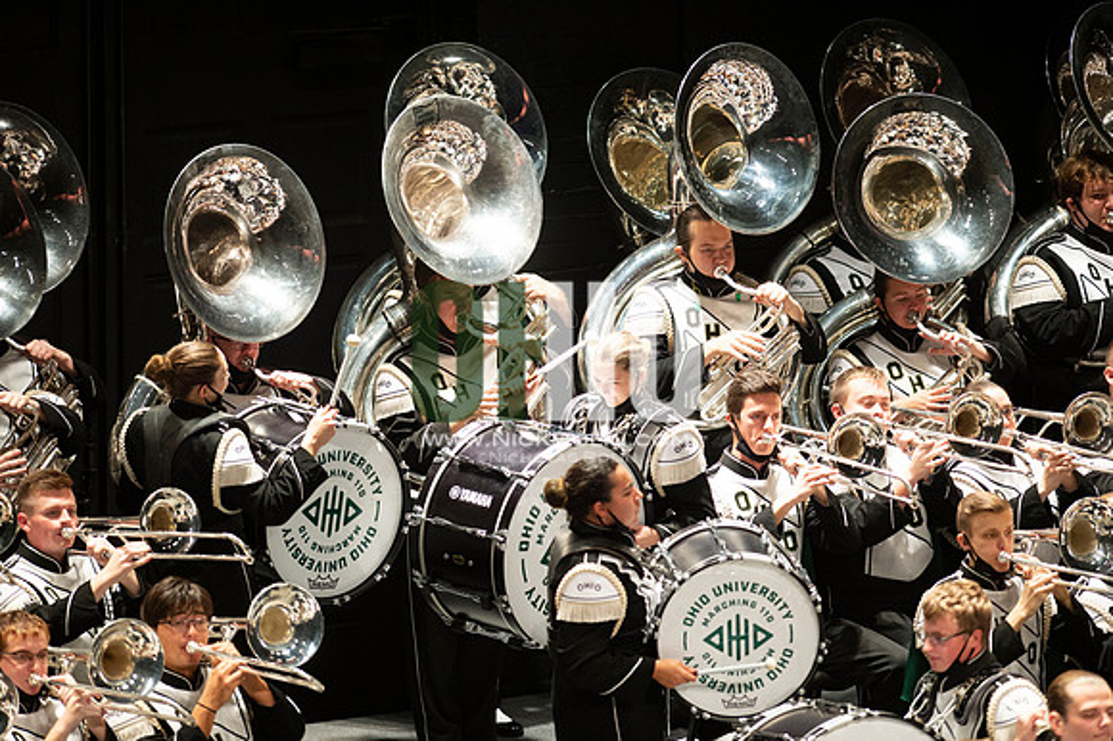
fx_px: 9269
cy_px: 370
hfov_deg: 6.9
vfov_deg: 4.6
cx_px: 556
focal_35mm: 300
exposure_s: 1/500
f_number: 2.8
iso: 3200
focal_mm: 300
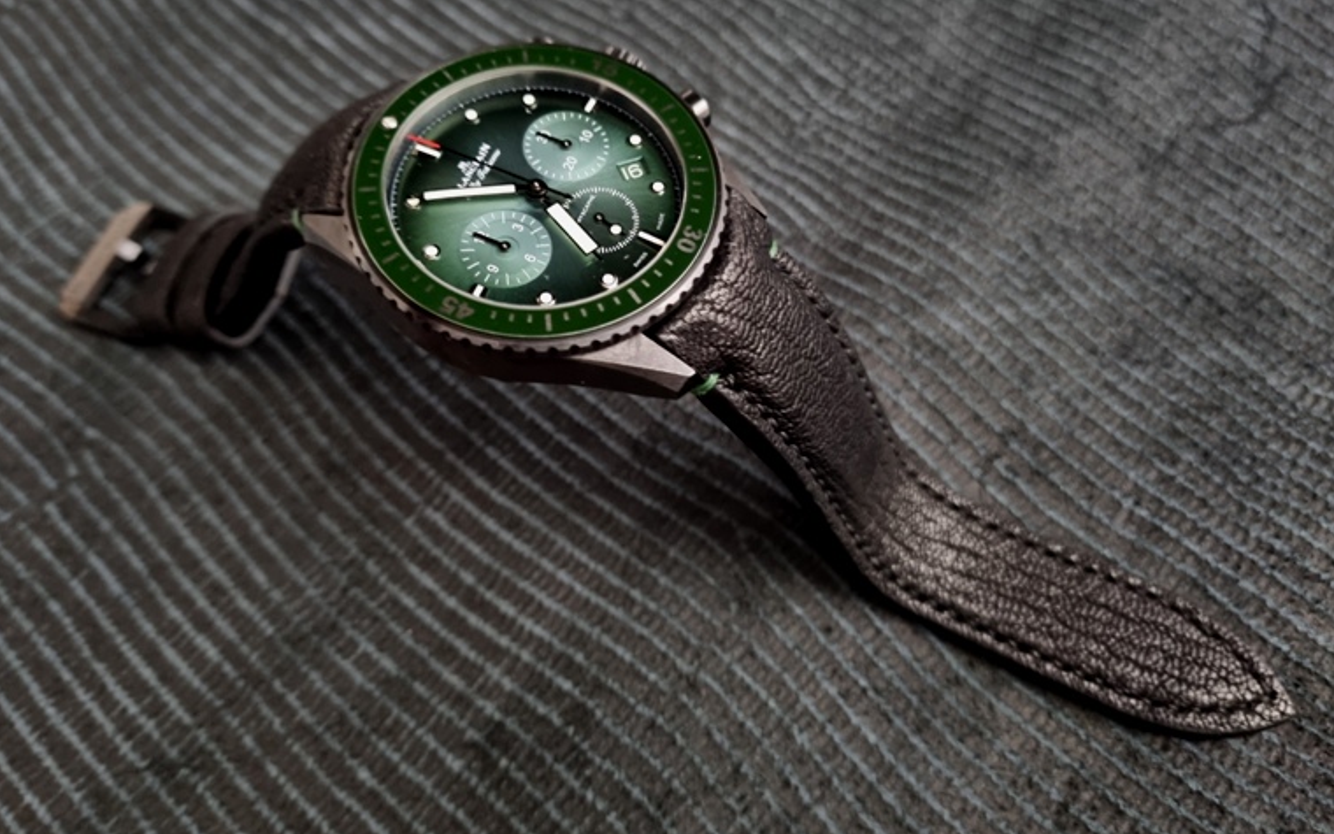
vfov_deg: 42.9
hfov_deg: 64.6
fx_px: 1054
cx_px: 635
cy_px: 327
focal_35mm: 29
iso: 1600
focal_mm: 5.4
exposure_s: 1/20
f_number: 1.8
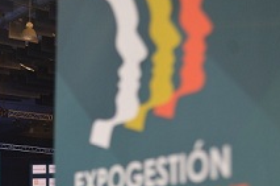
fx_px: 745
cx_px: 33
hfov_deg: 20.9
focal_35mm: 96
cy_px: 156
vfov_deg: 14.1
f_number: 5
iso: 560
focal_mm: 34
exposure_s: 1/15
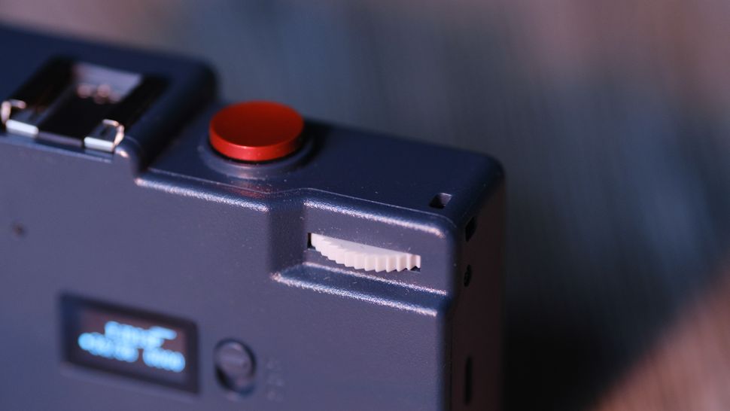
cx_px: 365
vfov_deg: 8.6
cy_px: 206
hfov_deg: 15.2
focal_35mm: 141
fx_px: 2738
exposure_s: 1/125
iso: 800
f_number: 2
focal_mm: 90
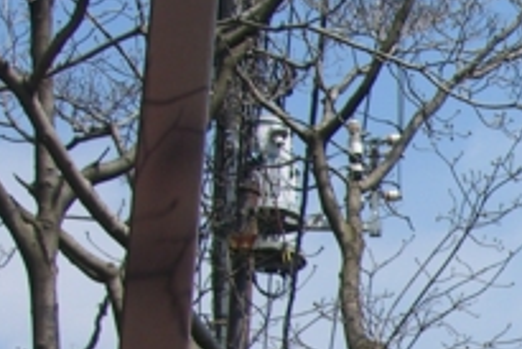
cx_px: 955
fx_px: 2235
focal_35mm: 154
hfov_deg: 12.2
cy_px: 522
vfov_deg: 8.7
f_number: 8
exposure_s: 1/200
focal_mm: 7.9
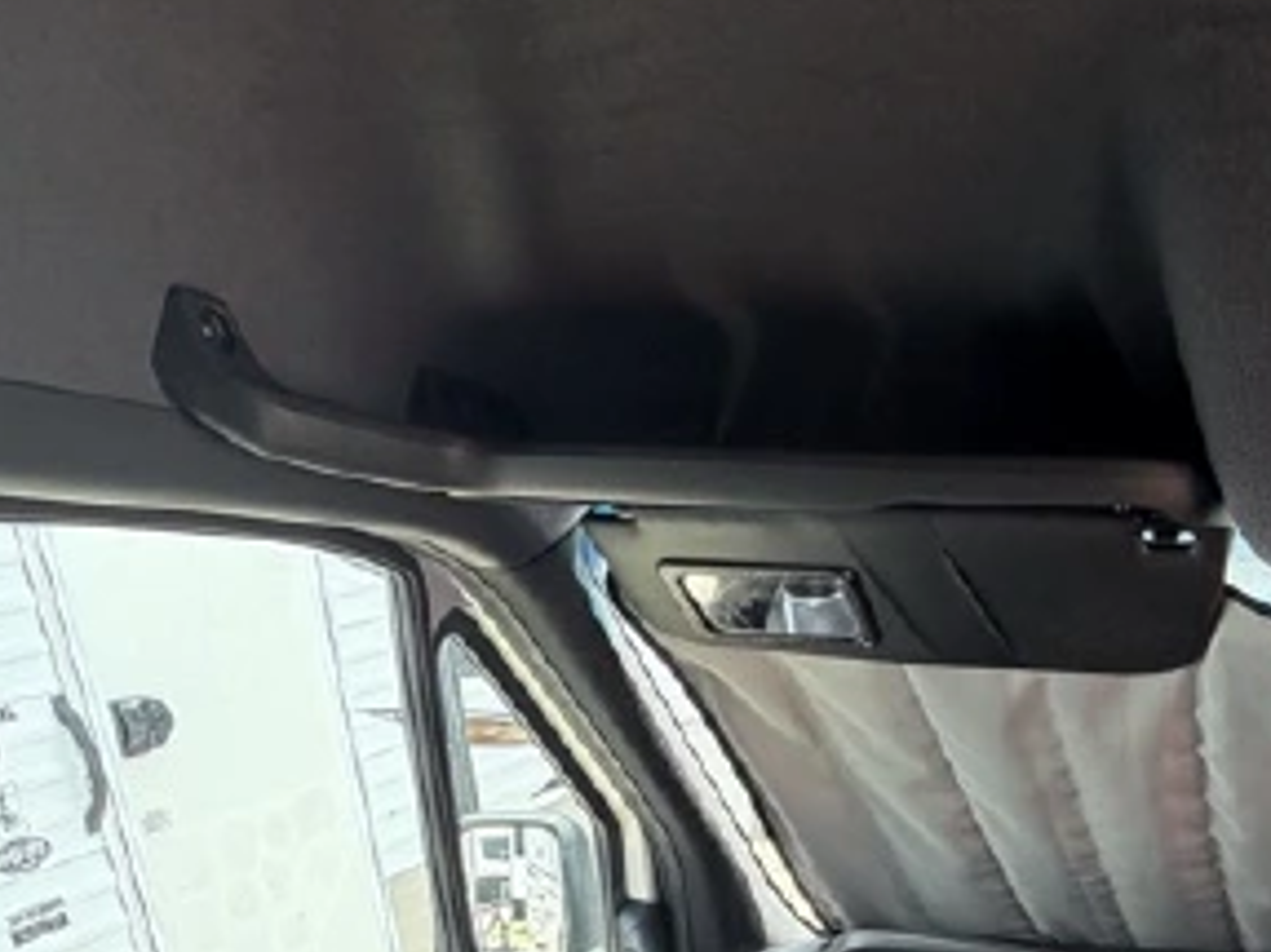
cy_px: 1116
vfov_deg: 31.4
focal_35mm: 39
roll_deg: +1.3
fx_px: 1431
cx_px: 979
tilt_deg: -27.6
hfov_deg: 45.9
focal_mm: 2.22
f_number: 2.2
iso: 100
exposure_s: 1/121
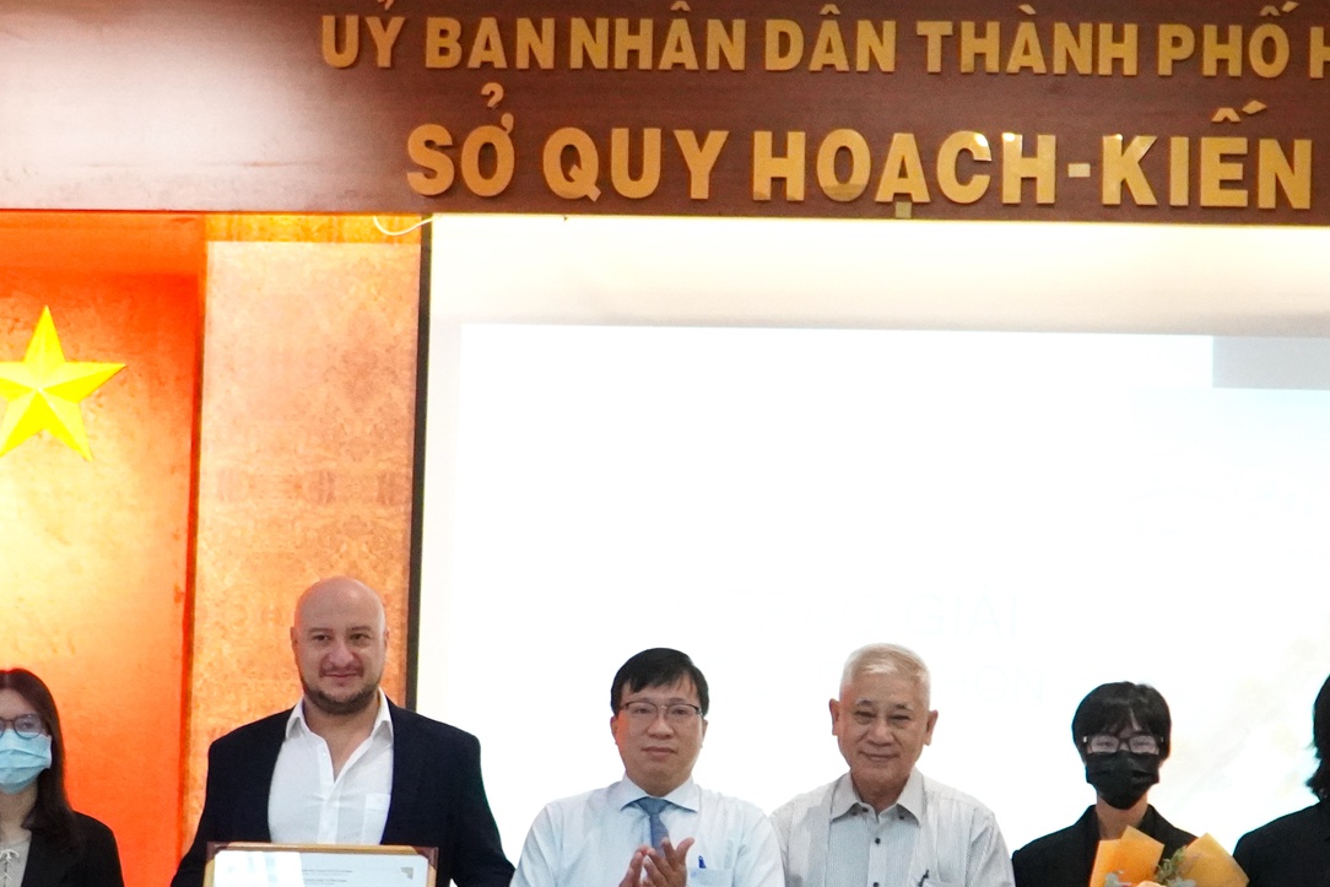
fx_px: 3067
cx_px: 796
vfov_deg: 16.3
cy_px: 740
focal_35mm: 83
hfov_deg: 24.4
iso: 8000
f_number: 4
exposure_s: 1/500
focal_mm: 30
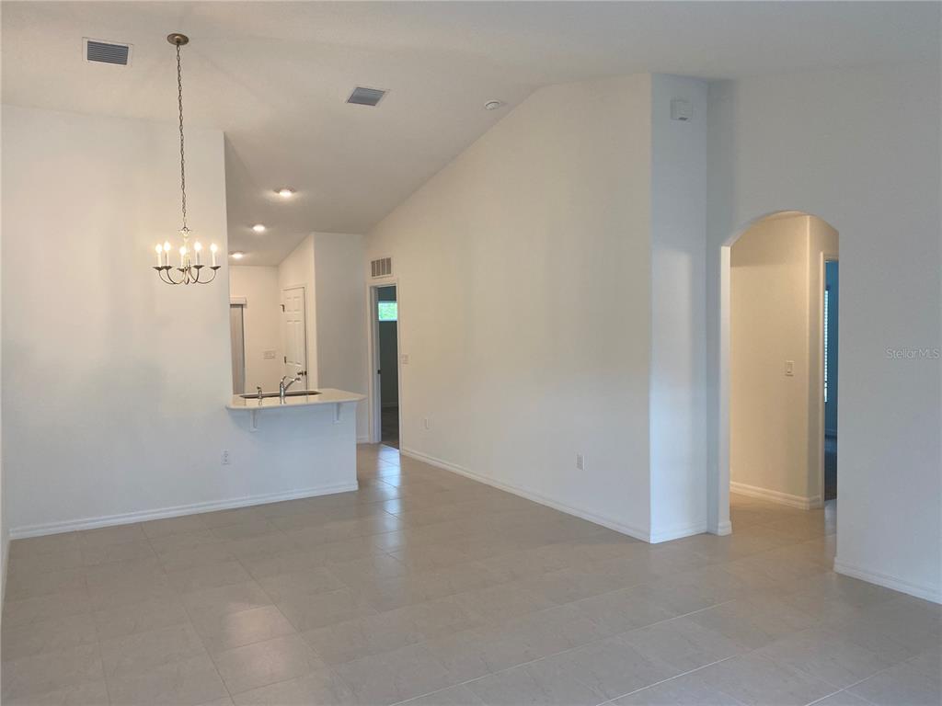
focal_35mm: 26
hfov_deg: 67.3
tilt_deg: -4.6
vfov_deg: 53.1
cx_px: 471
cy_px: 353
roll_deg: +0.1
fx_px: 708
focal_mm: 4.25
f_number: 1.8
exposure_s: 1/120
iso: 100
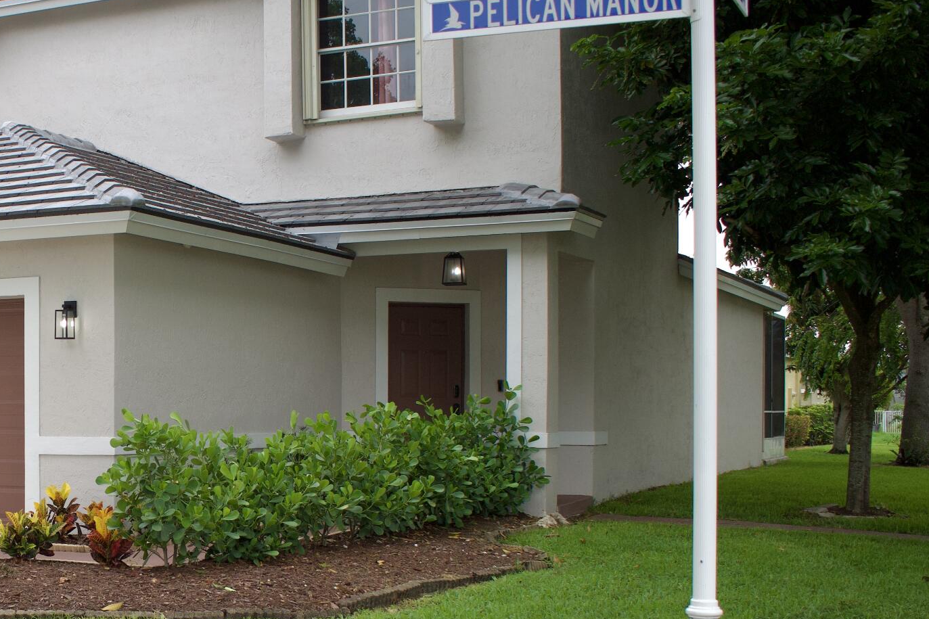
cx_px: 106
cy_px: 432
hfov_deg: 32.4
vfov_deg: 22.9
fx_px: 1522
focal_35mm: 59
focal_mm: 18
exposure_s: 1/800
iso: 200
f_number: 3.5
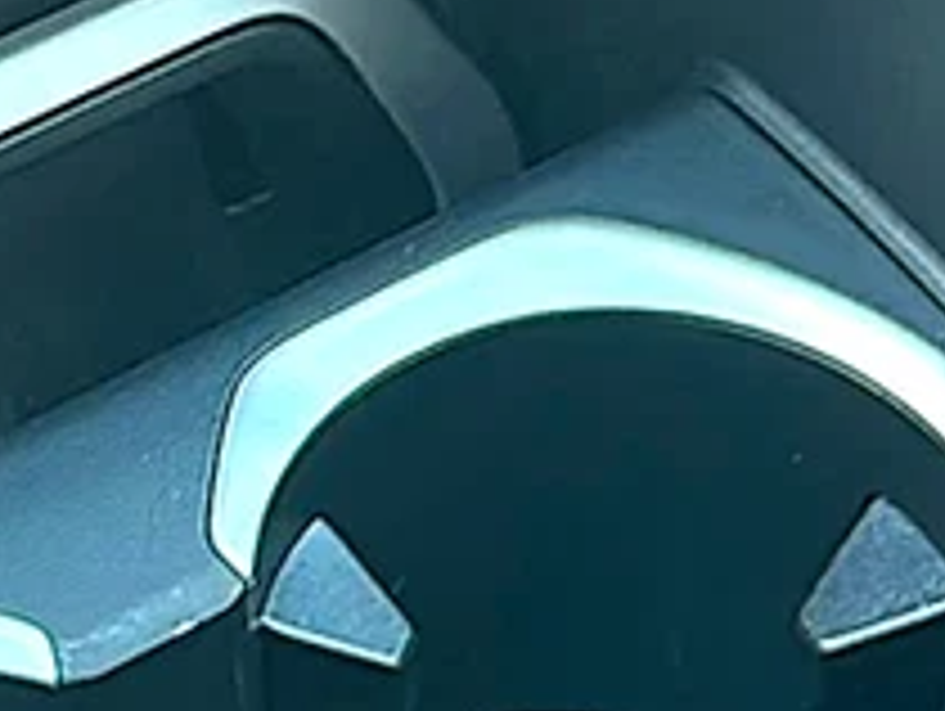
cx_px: 126
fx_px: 3908
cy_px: 461
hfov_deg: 13.7
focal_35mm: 143
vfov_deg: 10.4
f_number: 1.78
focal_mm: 6.86
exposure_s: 1/80
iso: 200
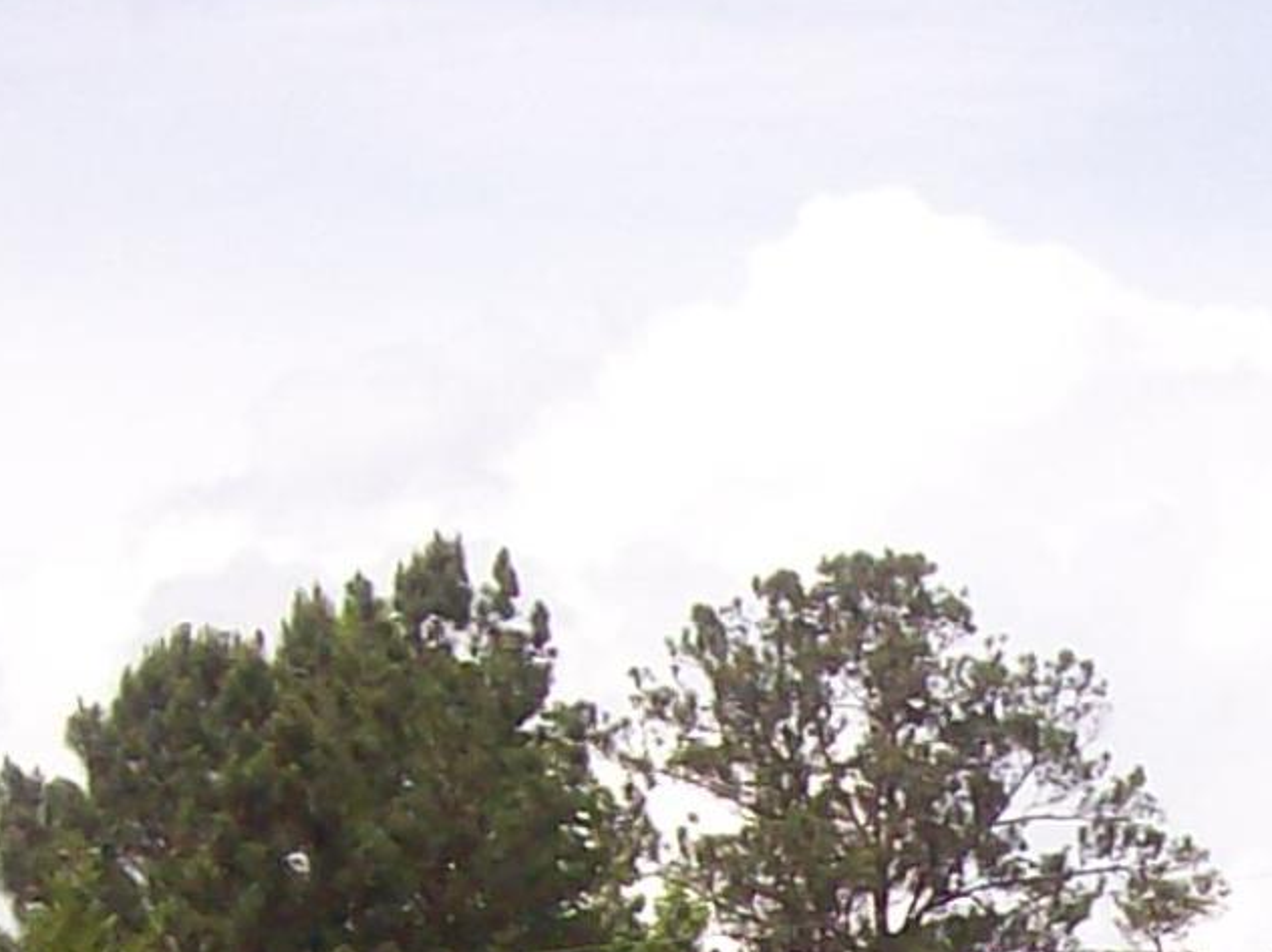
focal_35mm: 171
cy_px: 1402
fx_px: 6279
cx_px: 1429
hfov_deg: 11.4
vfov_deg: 8.5
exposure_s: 1/681
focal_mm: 6
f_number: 4.8
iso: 80
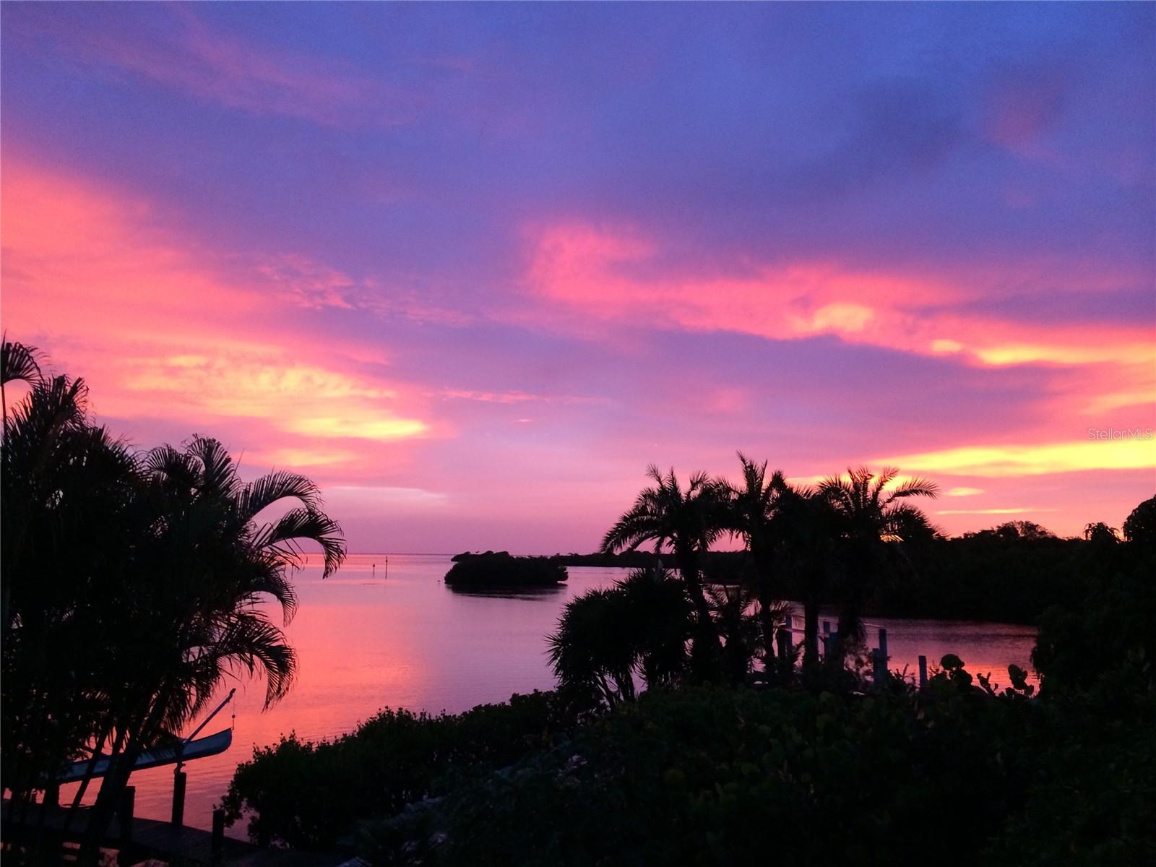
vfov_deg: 46.8
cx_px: 578
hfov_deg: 60.0
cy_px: 434
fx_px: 1002
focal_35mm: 30
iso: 160
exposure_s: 1/30
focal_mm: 4.12
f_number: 2.2
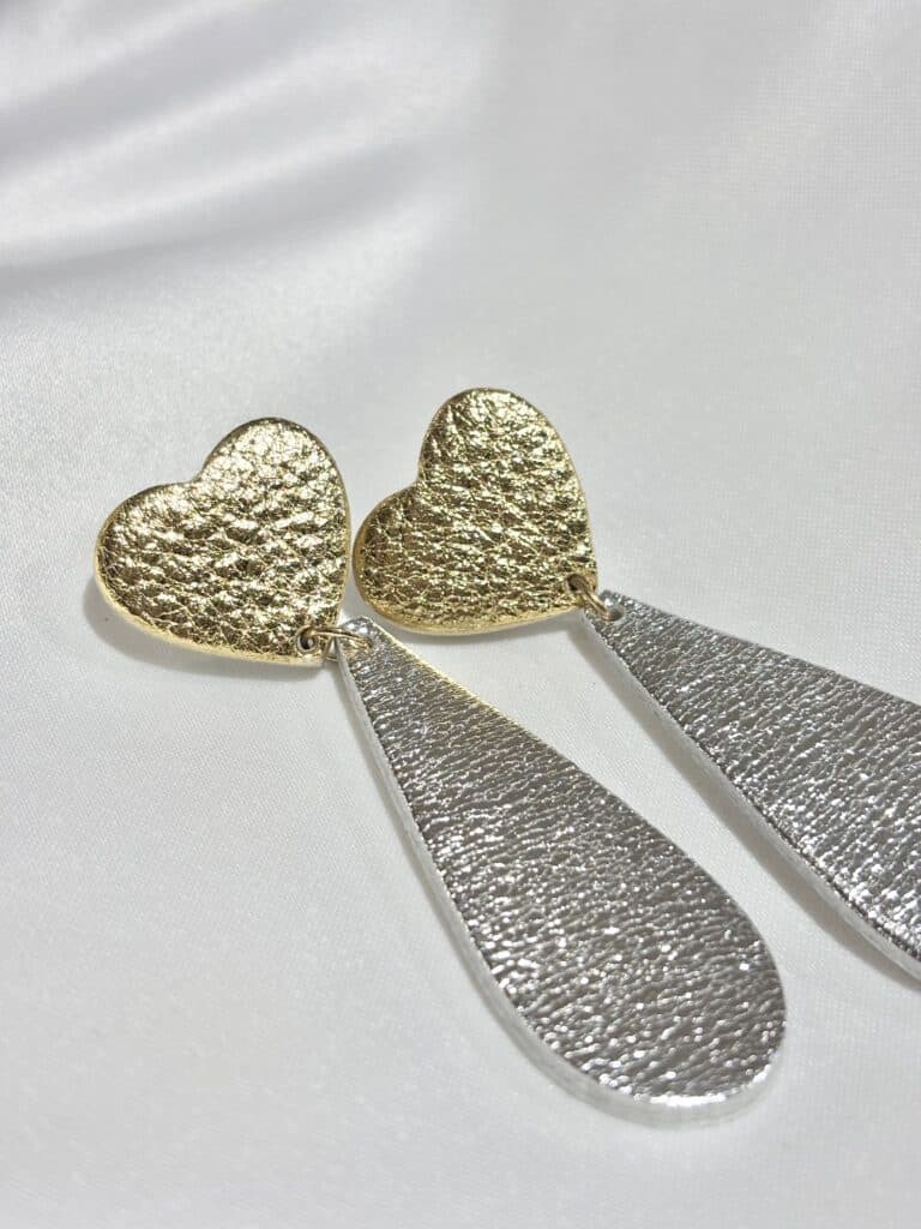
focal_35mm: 52
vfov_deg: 36.8
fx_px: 1845
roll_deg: +4.0
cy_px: 614
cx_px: 460
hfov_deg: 28.0
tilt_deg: -27.7
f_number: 1.6
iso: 32
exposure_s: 1/297
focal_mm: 5.96
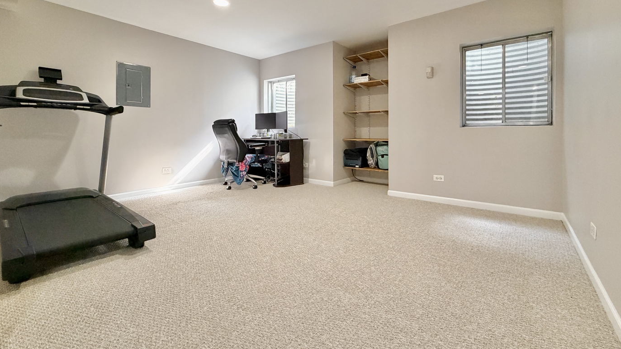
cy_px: 134
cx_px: 315
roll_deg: +0.1
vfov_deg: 66.2
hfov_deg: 99.4
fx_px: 263
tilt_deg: -1.1
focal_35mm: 16
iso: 400
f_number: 2.2
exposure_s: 1/60
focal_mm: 2.22
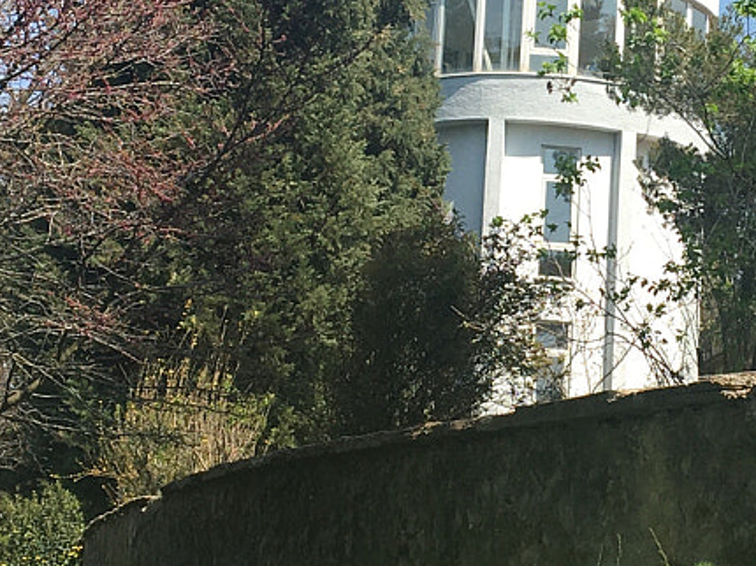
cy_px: 220
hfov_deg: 18.1
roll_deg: -3.4
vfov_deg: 13.7
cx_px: 607
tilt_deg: +11.4
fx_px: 2357
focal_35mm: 108
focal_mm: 4.15
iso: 25
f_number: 2.2
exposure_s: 1/938
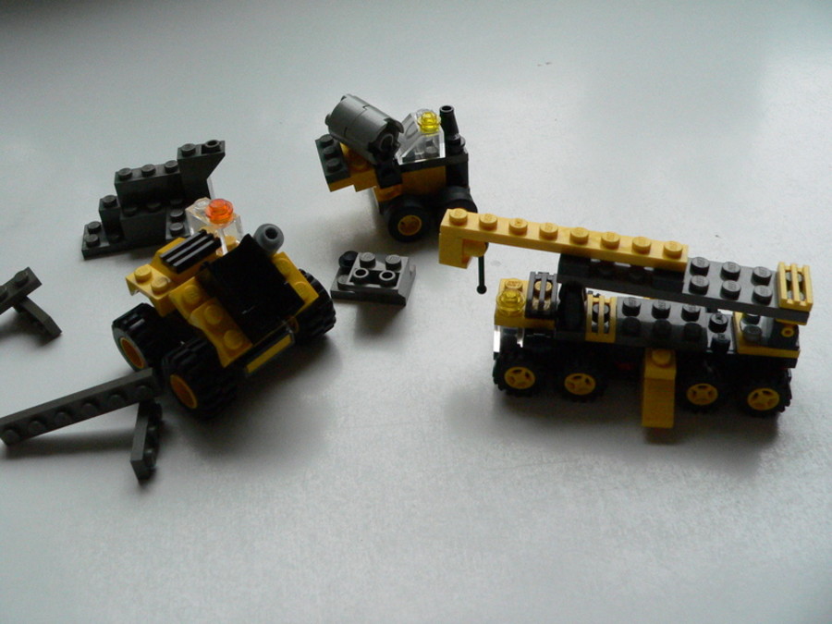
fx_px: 865
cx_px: 416
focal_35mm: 36
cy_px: 312
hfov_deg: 51.4
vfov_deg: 39.7
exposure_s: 1/160
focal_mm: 6
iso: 400
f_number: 4
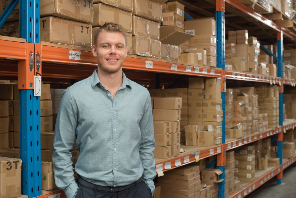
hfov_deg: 39.6
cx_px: 148
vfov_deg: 27.0
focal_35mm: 50
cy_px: 99
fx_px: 411
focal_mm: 50
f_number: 4
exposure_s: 1/100
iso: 1000
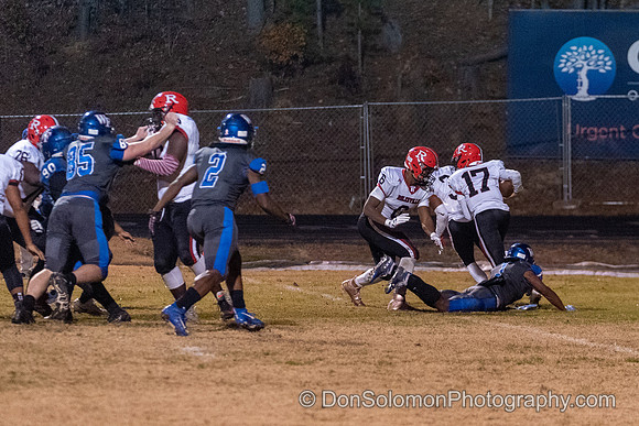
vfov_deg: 5.9
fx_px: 4106
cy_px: 138
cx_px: 456
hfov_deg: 8.9
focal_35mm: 231
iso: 8000
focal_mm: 135
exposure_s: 1/640
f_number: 2.8
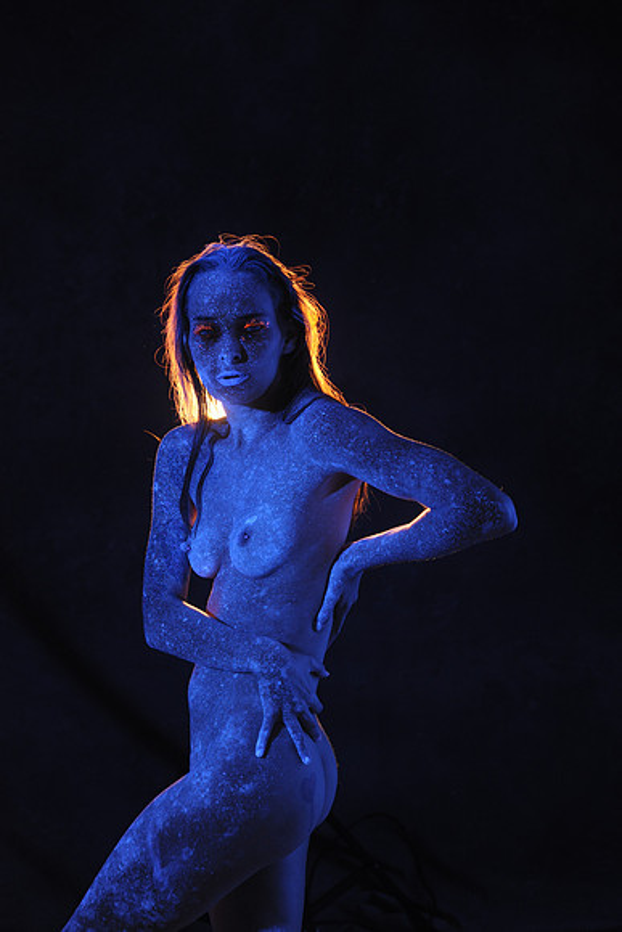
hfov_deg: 16.1
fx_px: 2201
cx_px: 311
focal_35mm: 85
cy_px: 466
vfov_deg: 23.9
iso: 800
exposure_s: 1/90
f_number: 5.6
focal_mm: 85
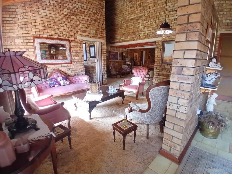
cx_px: 116
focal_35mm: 17
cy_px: 87
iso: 320
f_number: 2.2
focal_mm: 1.4
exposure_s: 1/33.3
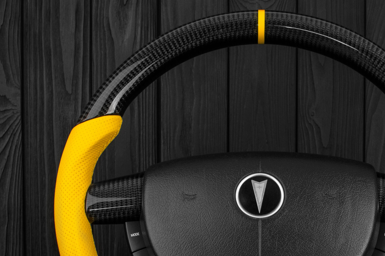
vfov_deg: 14.8
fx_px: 982
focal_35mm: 92
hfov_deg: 22.1
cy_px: 204
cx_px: 268
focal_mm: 35
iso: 500
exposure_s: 1/125
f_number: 6.3
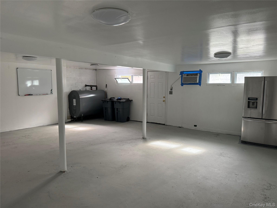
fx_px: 192
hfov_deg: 71.6
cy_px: 104
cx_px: 138
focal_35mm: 24
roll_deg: -0.2
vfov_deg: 56.8
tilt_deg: -5.4
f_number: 1.78
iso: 250
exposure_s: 1/120
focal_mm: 6.76
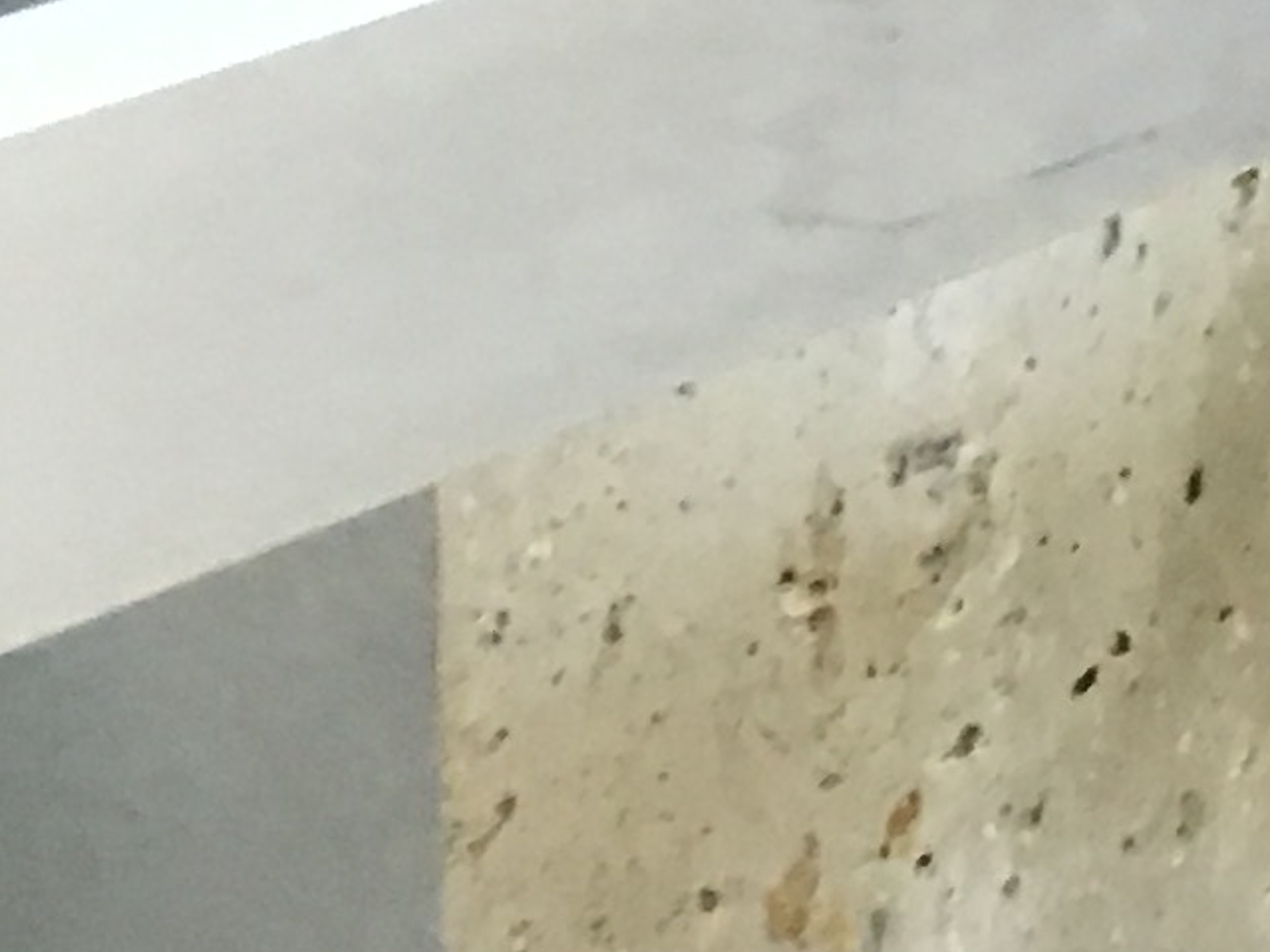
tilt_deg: -18.3
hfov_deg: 10.5
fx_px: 6713
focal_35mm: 183
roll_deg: -3.1
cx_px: 1711
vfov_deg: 8.0
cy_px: -181
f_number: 2.2
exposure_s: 1/25
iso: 200
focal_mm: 4.15
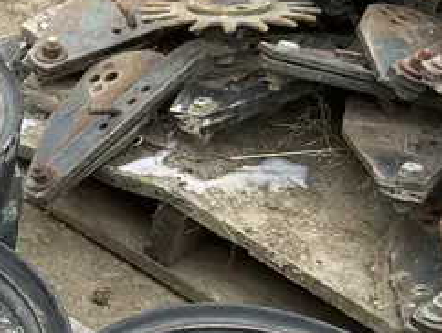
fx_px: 1470
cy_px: 470
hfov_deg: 16.0
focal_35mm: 115
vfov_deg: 12.4
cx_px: -181
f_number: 1.8
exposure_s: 1/170
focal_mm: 3
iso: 20
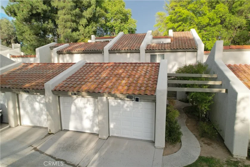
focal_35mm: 22
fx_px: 153
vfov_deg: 57.2
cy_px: 84
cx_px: 125
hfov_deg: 78.6
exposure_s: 1/640
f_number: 2.8
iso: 140
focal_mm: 8.38
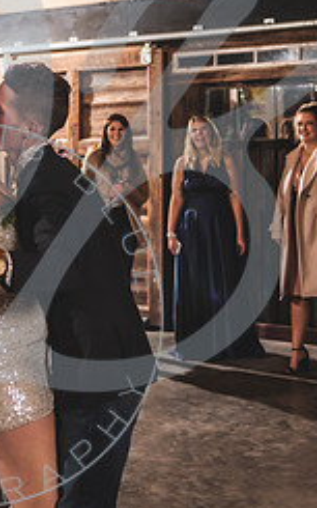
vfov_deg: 28.7
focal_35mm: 71
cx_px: 64
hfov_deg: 18.2
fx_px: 982
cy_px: 158
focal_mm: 38
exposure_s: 1/160
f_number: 2.8
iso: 800
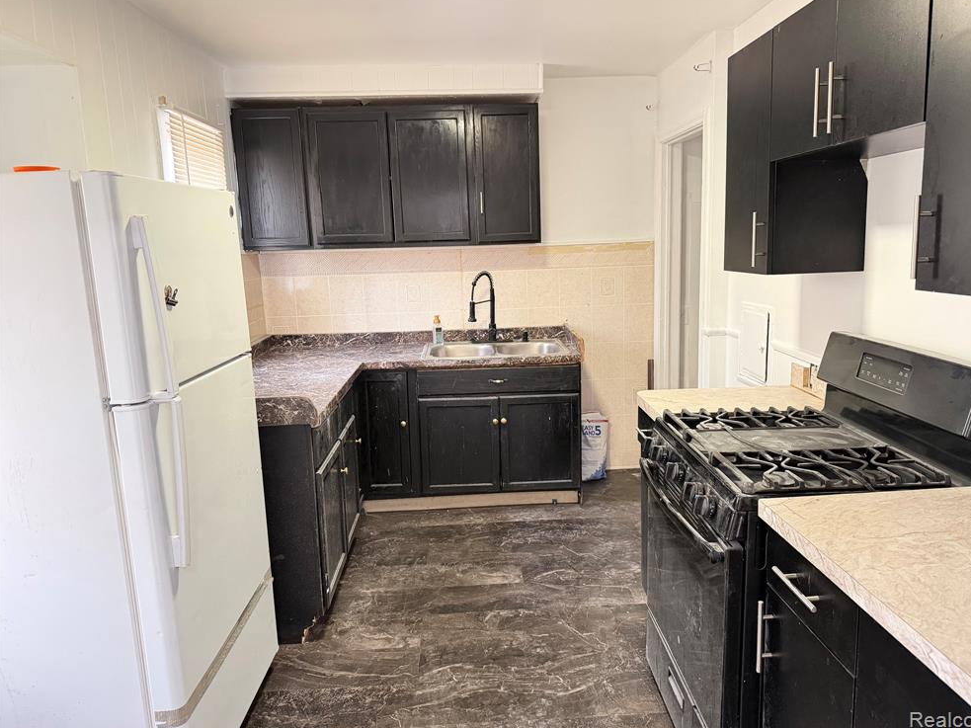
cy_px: 357
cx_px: 504
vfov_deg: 54.9
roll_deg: +1.8
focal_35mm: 25
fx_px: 701
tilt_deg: -9.6
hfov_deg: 69.4
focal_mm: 6.76
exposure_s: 1/60
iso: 500
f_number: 1.78
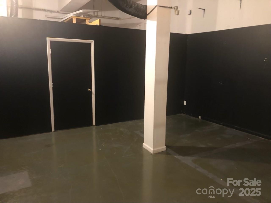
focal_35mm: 28
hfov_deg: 63.4
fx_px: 219
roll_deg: -0.2
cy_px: 102
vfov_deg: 49.7
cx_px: 136
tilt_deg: -10.5
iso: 100
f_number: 1.8
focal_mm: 3.99
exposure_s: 1/4
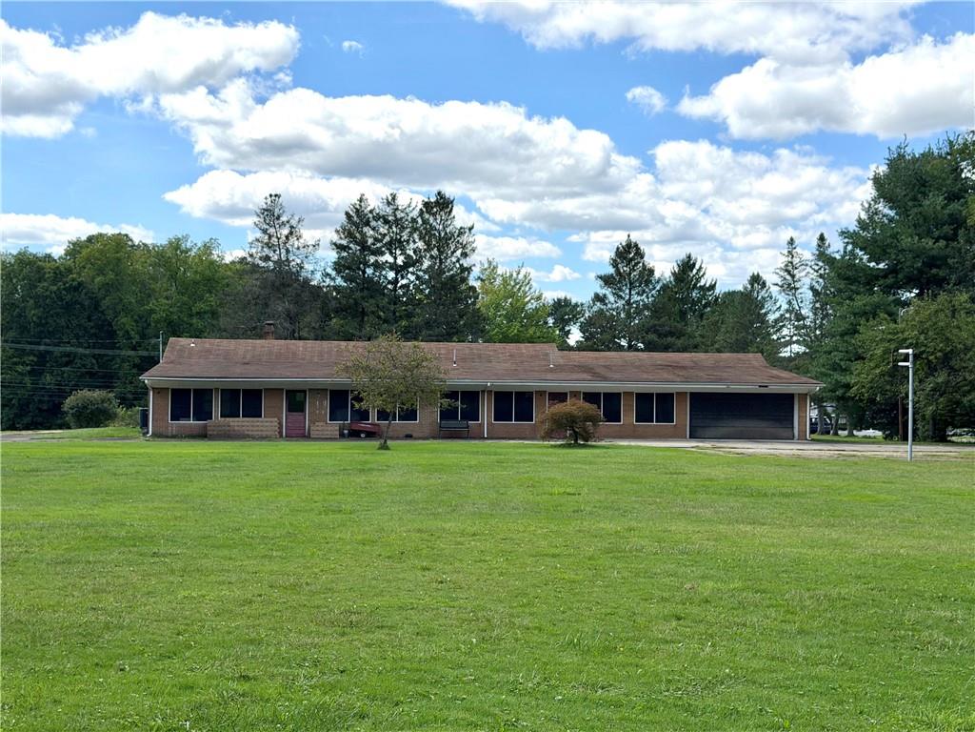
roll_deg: -0.3
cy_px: 366
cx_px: 488
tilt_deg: -0.5
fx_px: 1352
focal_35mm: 48
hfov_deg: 39.7
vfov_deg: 30.3
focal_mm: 6.76
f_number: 1.78
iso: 64
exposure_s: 1/4587
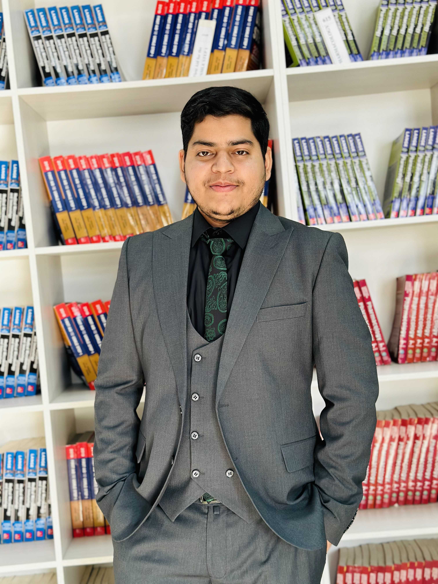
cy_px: 292
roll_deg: +4.3
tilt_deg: -2.1
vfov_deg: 39.7
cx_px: 219
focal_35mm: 48
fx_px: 810
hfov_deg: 30.3
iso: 125
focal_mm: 6.86
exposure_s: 1/87
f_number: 1.78
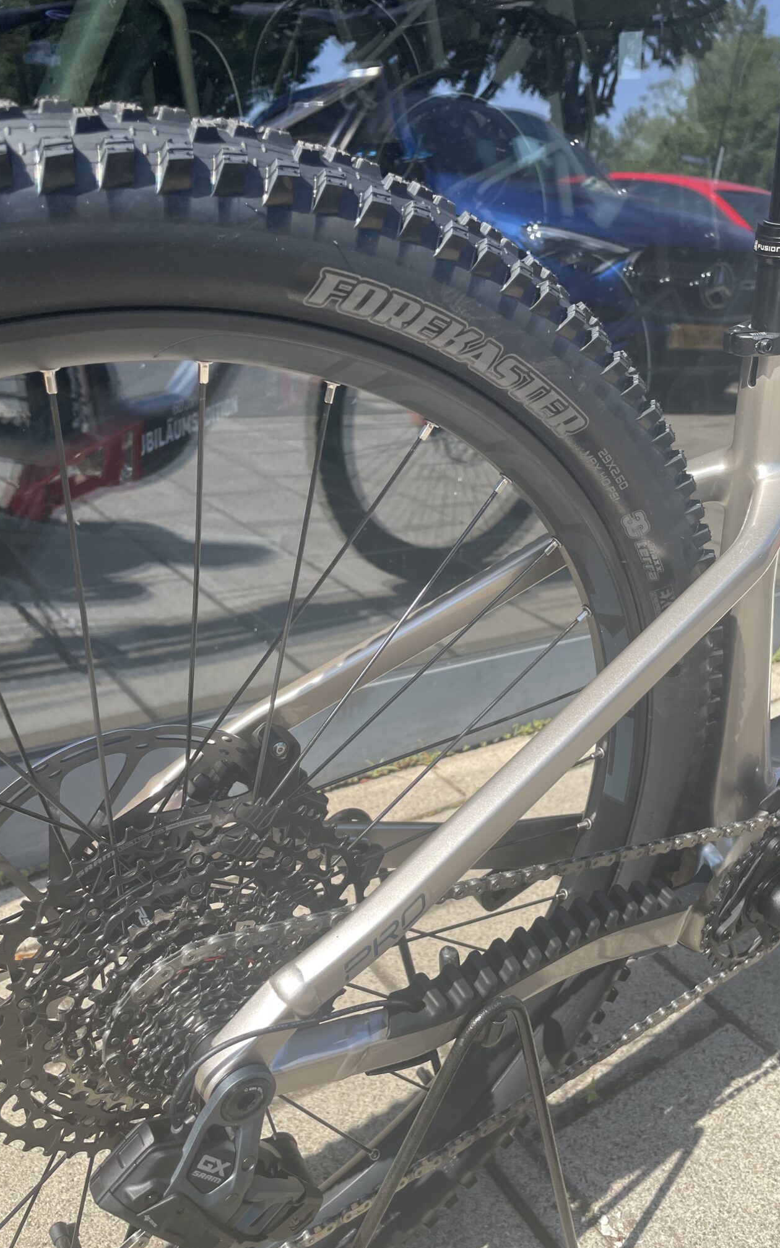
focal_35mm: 28
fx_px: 952
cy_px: 628
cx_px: 427
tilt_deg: -23.5
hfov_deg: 44.5
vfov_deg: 66.5
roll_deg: -6.4
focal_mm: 4.2
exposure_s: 1/1052
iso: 32
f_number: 1.6
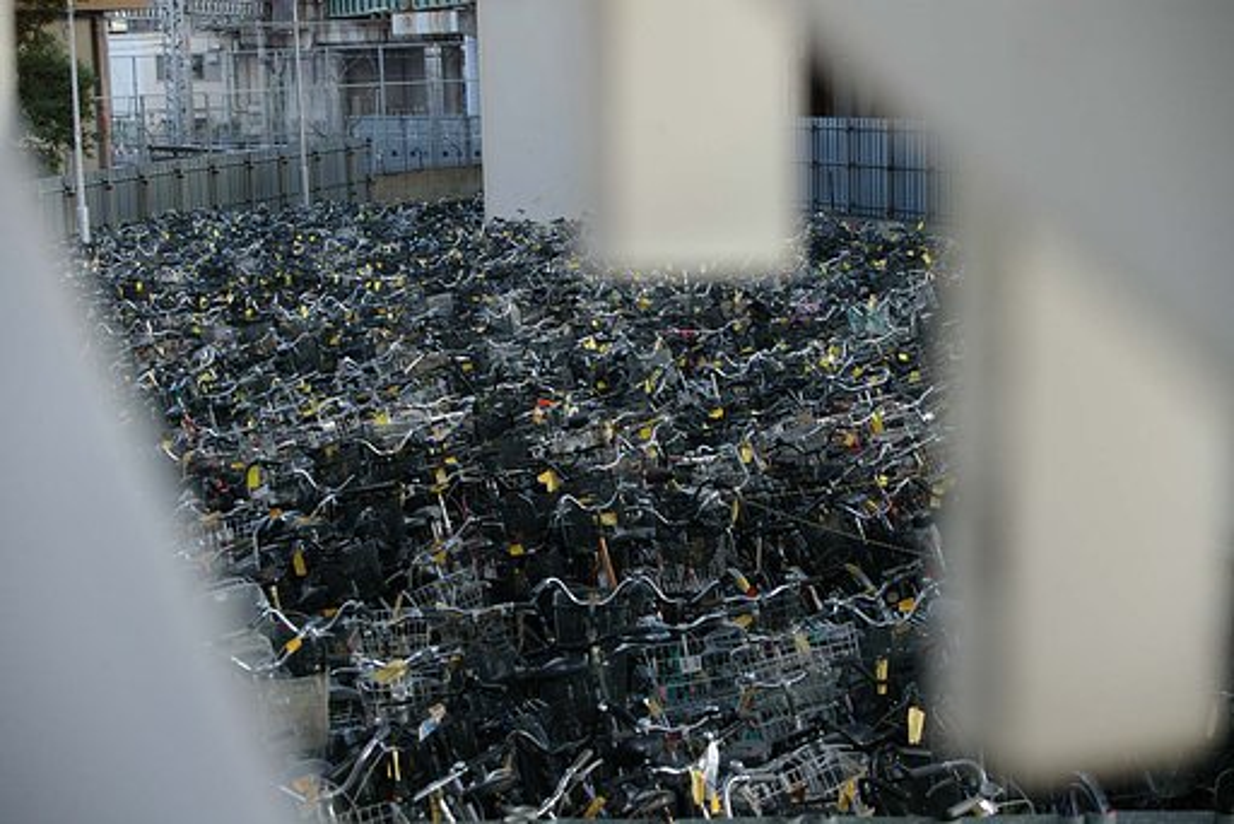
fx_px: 2572
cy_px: 412
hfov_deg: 27.0
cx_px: 617
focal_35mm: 75
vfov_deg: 18.2
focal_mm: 50
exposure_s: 1/180
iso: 800
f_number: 9.5
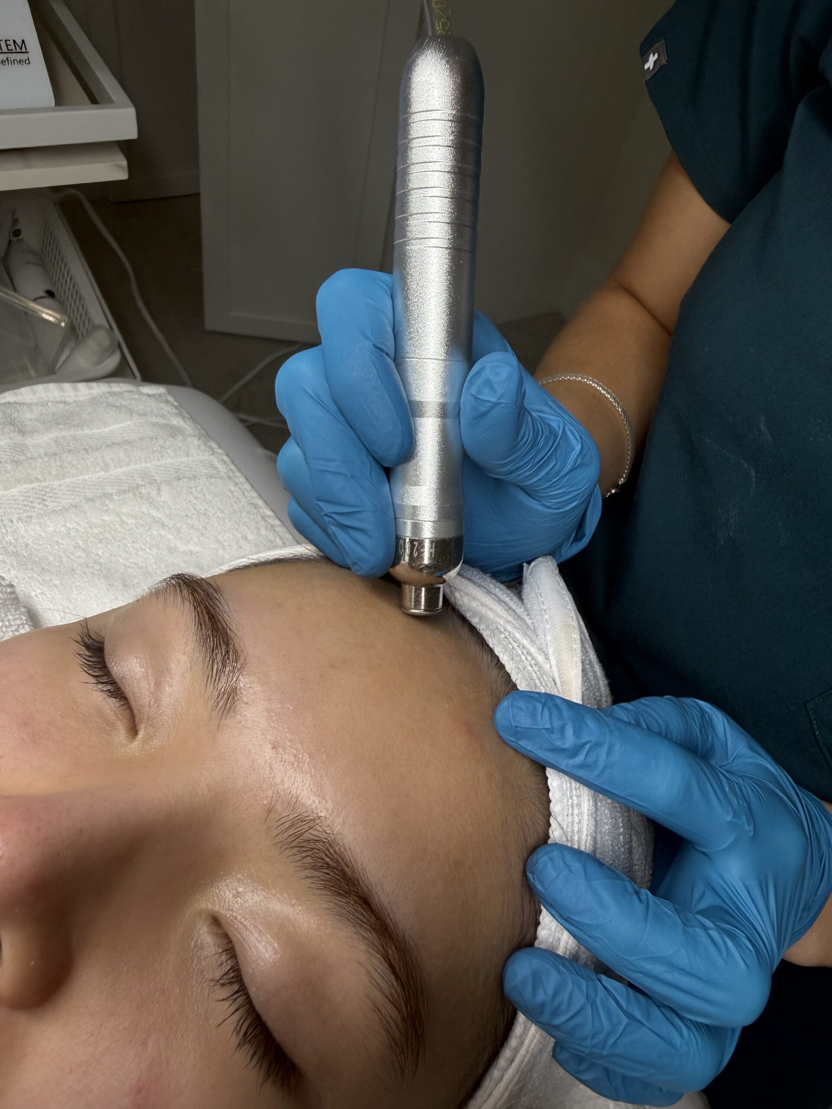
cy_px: 554
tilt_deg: -47.5
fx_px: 769
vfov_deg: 71.6
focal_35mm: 24
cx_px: 416
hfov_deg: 56.8
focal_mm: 2.22
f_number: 2.2
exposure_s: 1/120
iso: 125
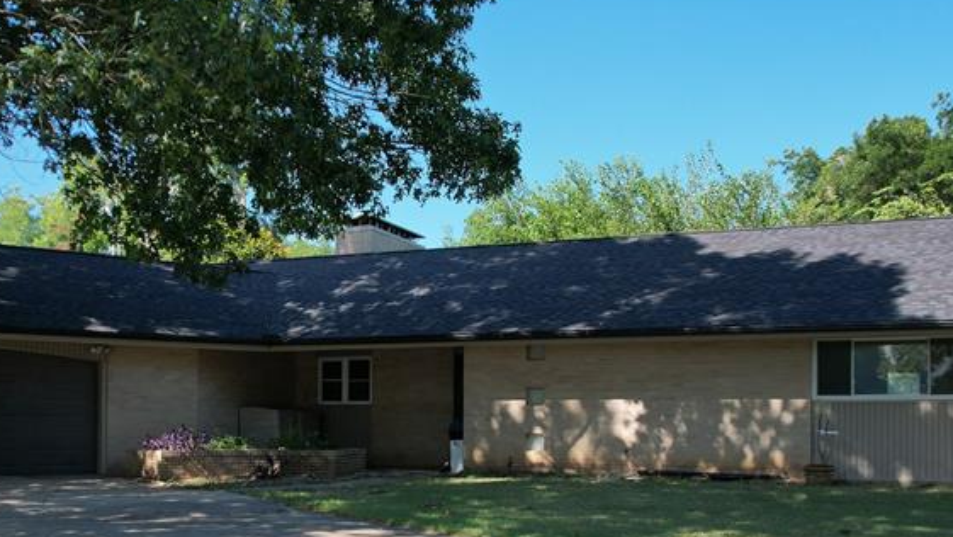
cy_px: 418
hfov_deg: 48.3
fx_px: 1062
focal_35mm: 42
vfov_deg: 27.9
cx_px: 436
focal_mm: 8.38
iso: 100
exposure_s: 1/1000
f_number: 2.8
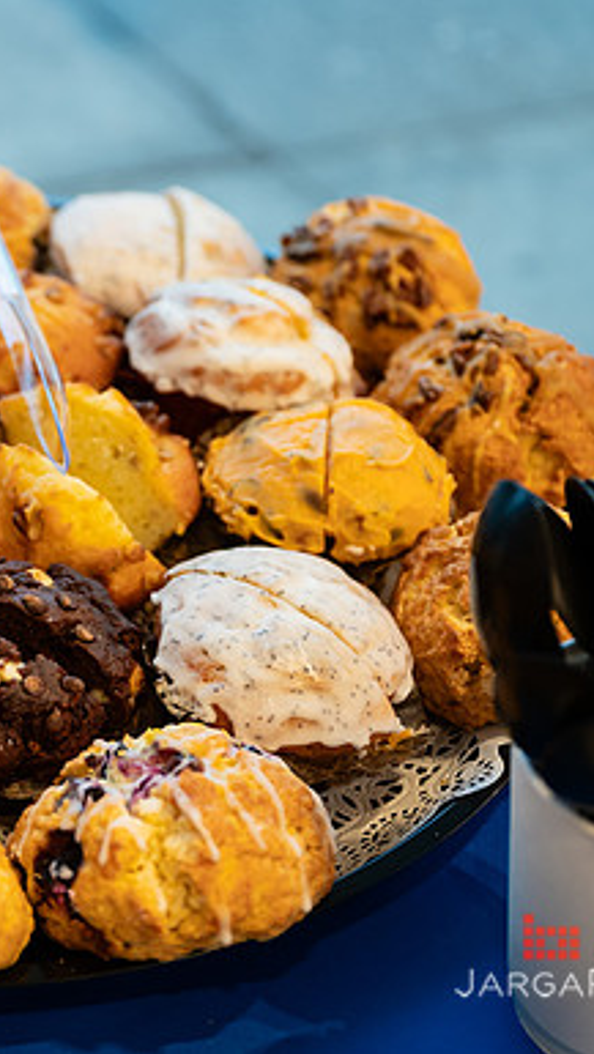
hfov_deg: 16.5
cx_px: -66
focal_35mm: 71
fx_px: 1985
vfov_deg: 29.7
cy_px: 527
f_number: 3.2
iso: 400
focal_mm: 39
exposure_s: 1/200
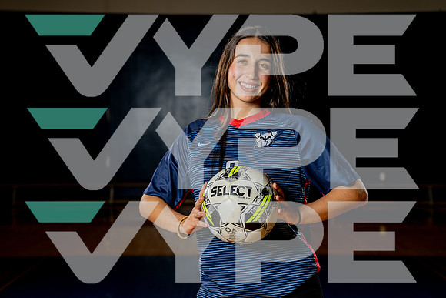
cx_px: 223
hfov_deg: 28.7
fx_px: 872
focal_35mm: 70
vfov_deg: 19.4
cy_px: 149
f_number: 4
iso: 100
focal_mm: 69
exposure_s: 1/250
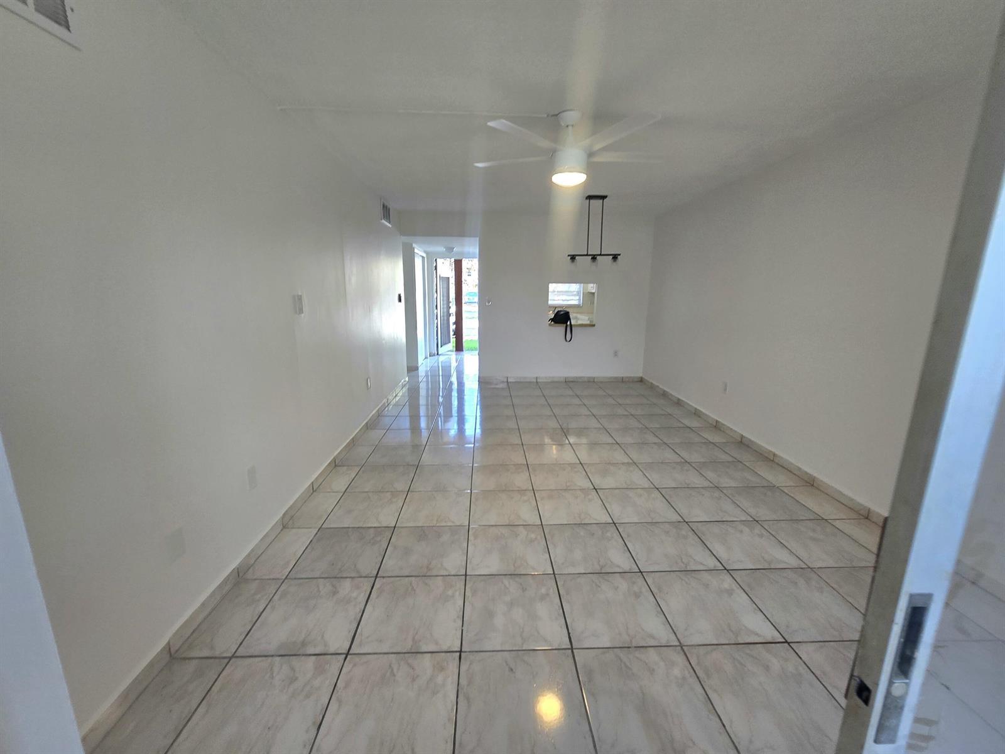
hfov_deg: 106.2
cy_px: 377
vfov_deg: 89.9
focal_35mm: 13
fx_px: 377
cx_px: 502
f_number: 2.2
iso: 80
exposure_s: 1/60.2
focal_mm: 2.2
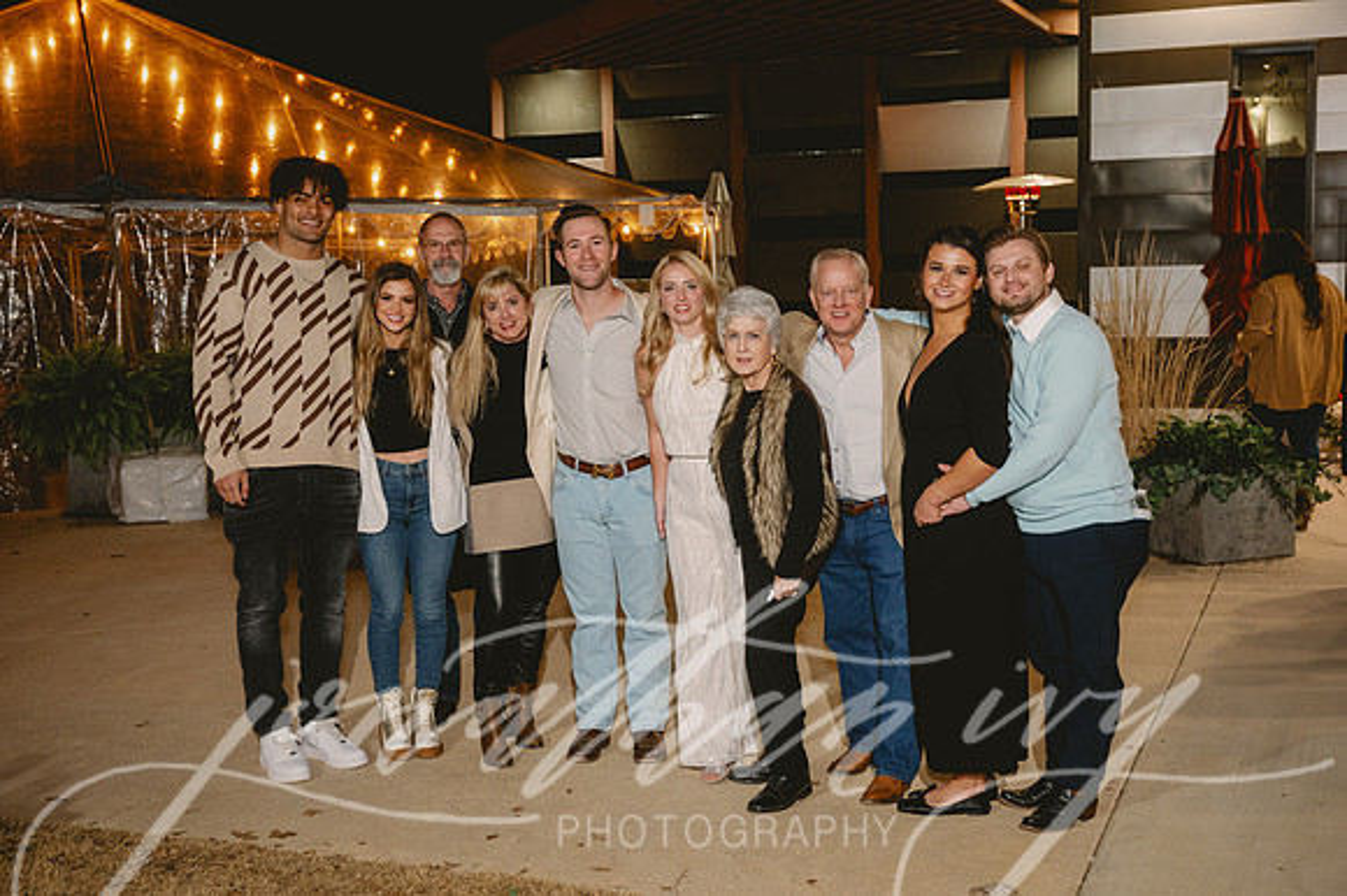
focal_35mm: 45
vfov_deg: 29.8
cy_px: 448
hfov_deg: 43.6
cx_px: 674
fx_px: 1683
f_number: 4
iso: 1600
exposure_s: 1/80
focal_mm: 45
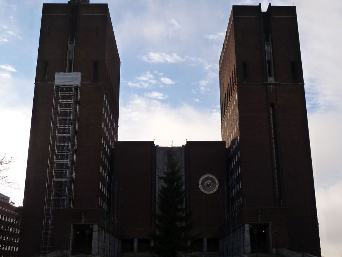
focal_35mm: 43
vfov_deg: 33.6
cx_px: 178
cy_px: 133
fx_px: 425
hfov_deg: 43.8
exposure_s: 1/500
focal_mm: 5.3
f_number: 4
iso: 125
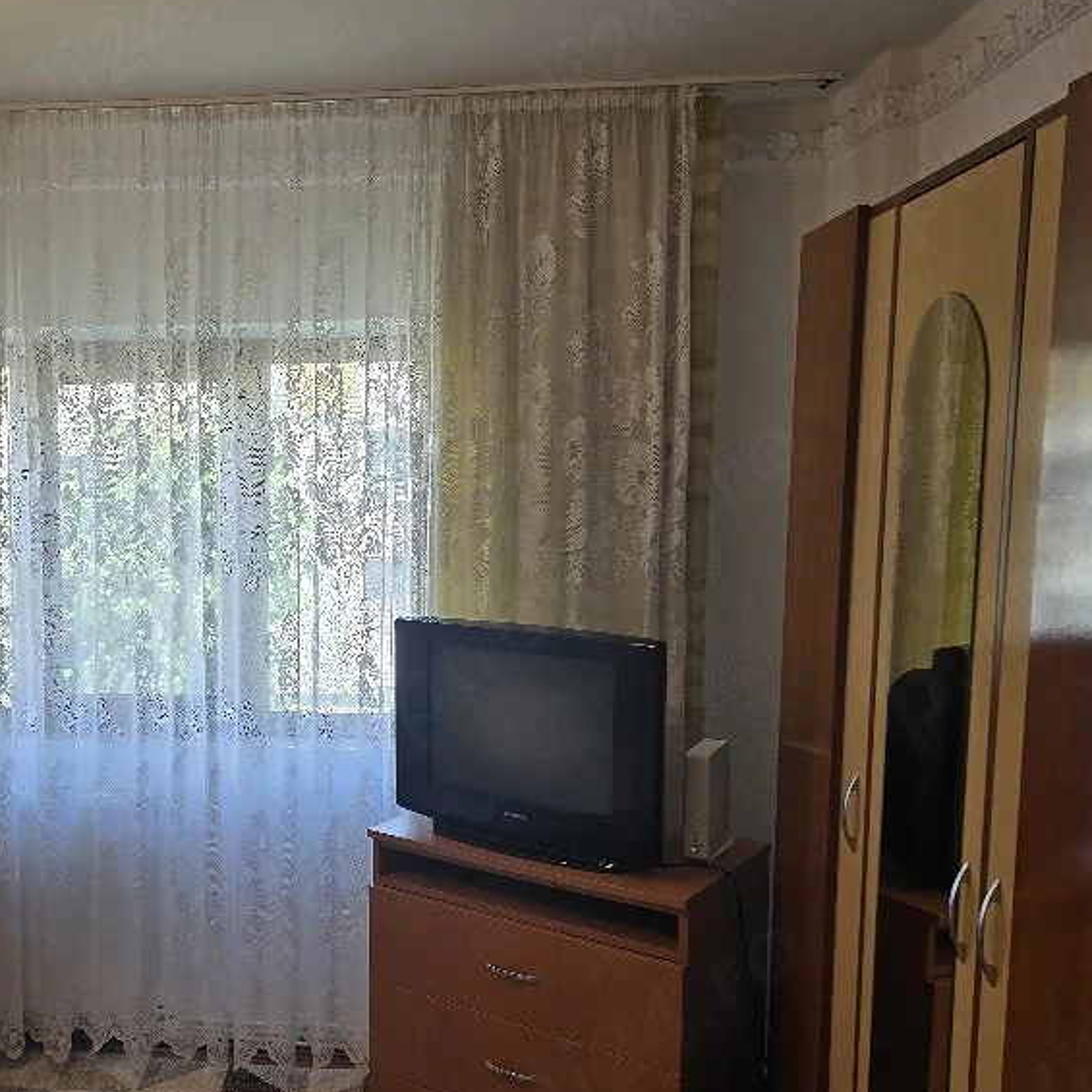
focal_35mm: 36
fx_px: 1285
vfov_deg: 46.0
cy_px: 591
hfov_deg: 43.9
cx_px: 218
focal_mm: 6.3
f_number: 1.7
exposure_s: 1/101
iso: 32
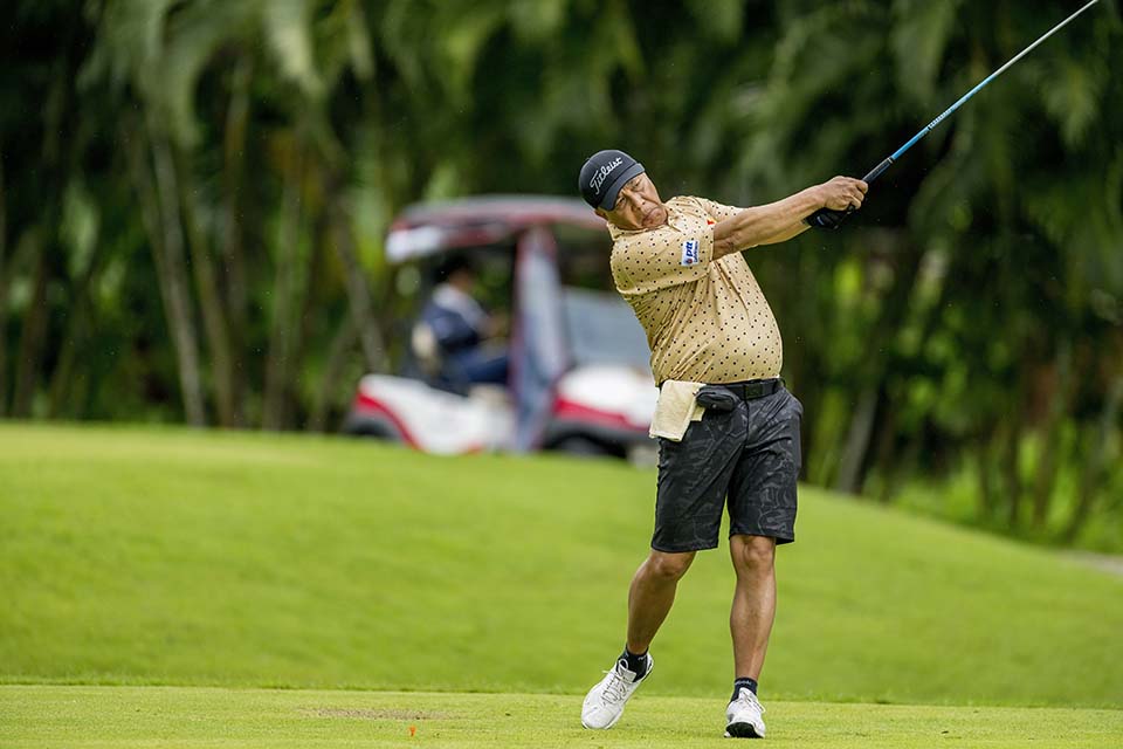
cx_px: 562
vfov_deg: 3.4
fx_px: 12477
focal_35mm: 400
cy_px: 374
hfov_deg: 5.2
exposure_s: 1/3200
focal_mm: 400
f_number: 2.8
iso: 2200
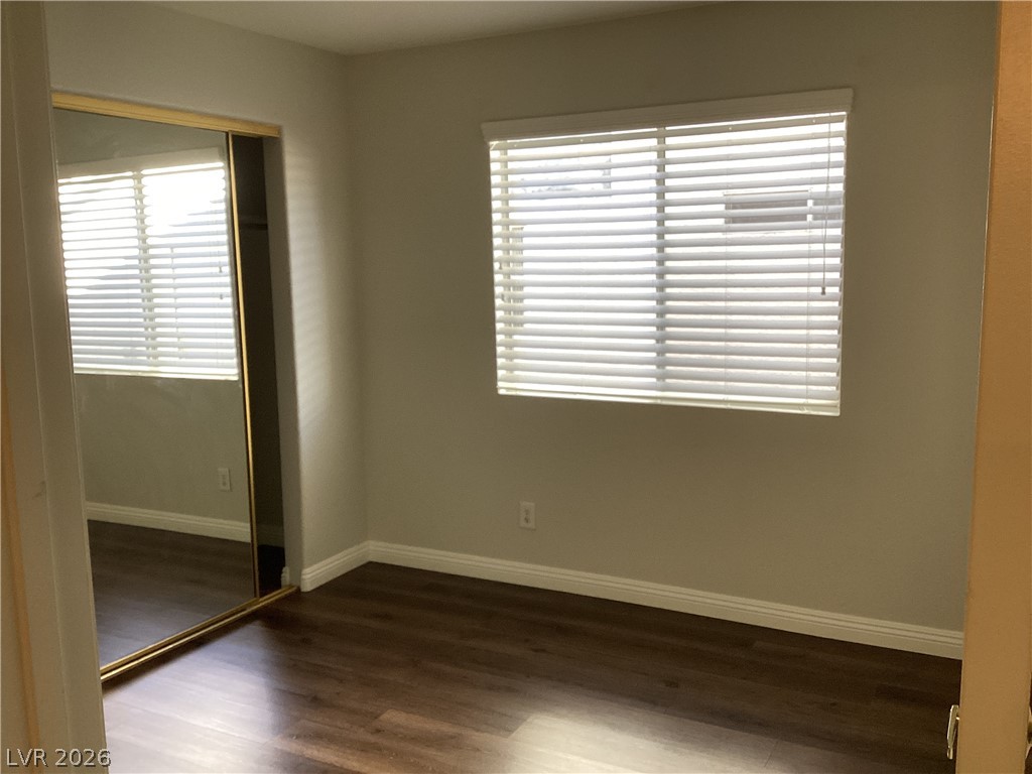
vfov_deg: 45.4
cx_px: 516
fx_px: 924
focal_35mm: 31
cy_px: 387
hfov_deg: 58.4
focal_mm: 3.3
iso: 64
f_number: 2.4
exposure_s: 1/100
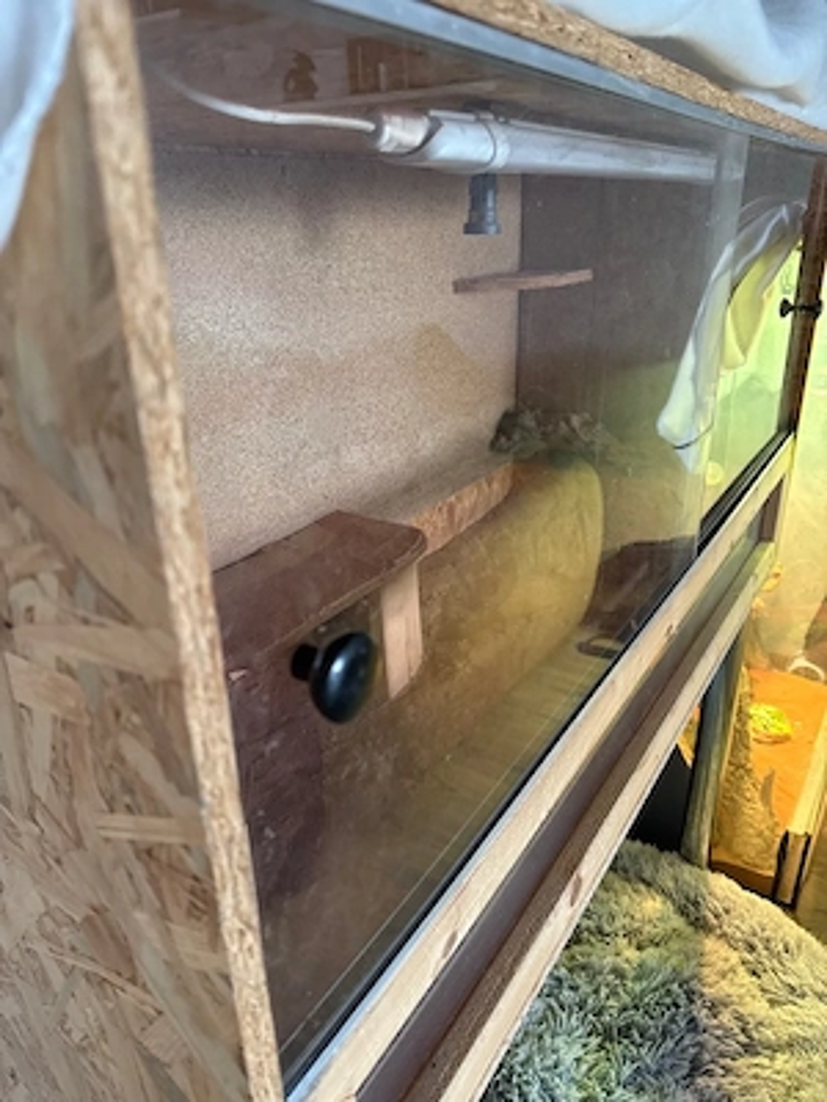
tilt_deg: -24.0
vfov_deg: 71.6
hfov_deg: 56.8
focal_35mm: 24
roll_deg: +1.8
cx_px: 414
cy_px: 551
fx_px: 765
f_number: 1.78
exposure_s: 1/50
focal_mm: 6.76
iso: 320
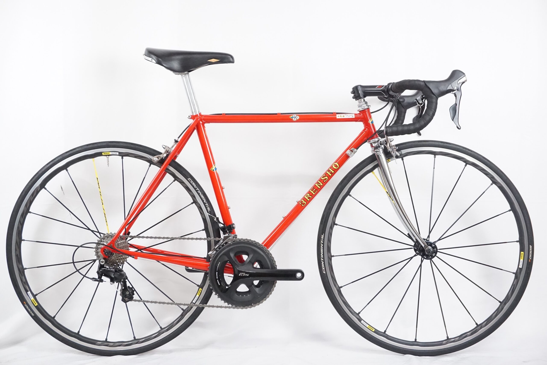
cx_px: 274
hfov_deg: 45.0
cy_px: 182
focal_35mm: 44
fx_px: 661
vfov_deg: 30.9
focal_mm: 29
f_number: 8
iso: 3200
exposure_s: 1/60
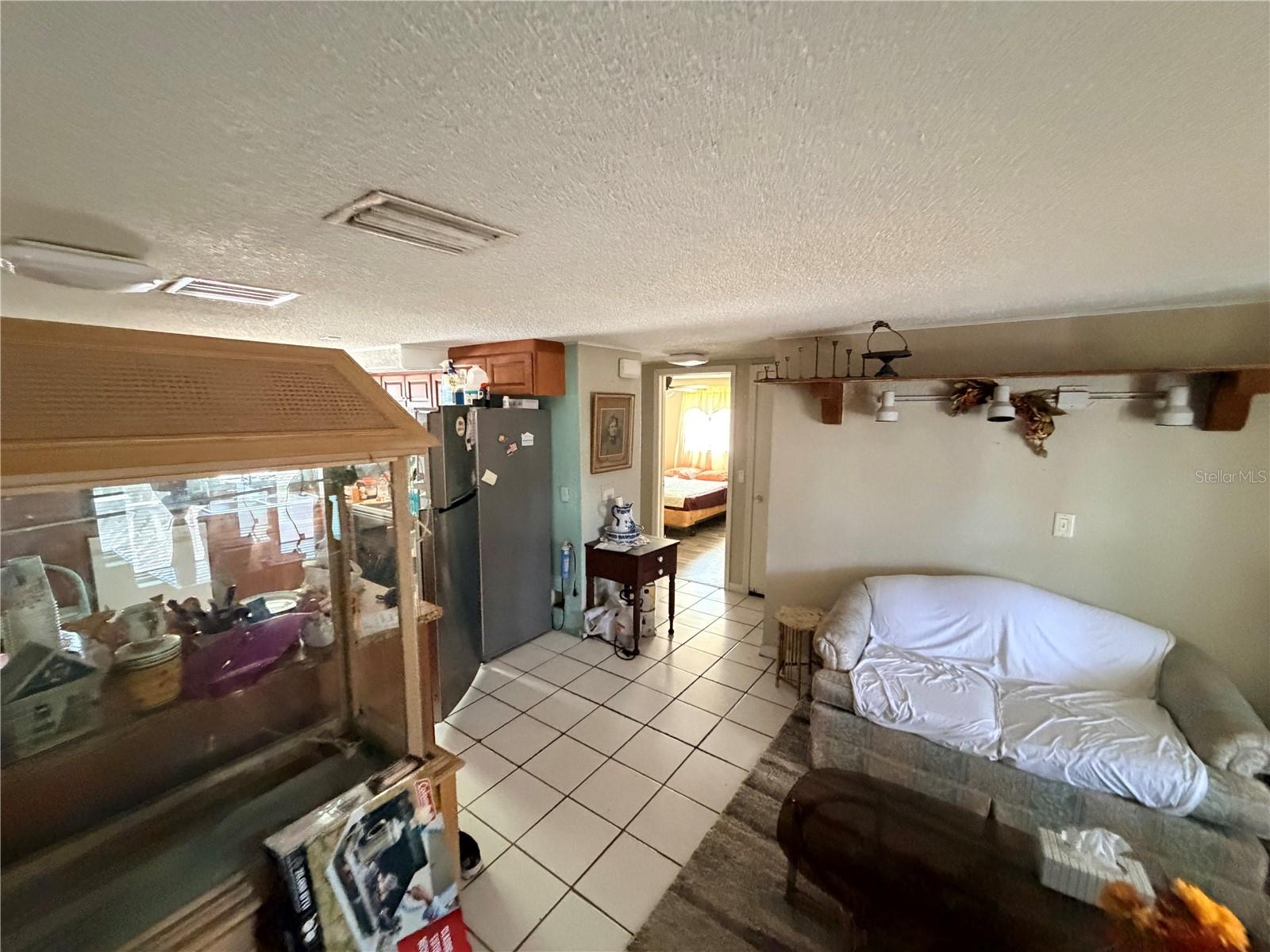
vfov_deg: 85.7
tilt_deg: -7.6
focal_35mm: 14
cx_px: 635
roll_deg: +2.4
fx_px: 514
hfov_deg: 102.1
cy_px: 476
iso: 1000
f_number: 2.2
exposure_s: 1/60
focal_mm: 2.22
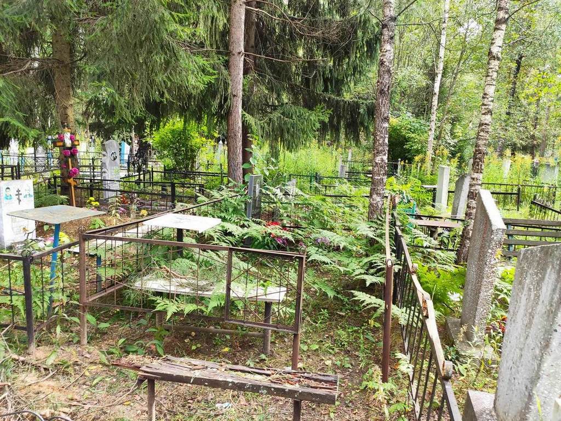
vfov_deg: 53.1
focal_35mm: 26
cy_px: 210
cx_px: 280
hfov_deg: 67.3
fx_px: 421
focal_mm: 4.77
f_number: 1.75
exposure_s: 1/100
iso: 115
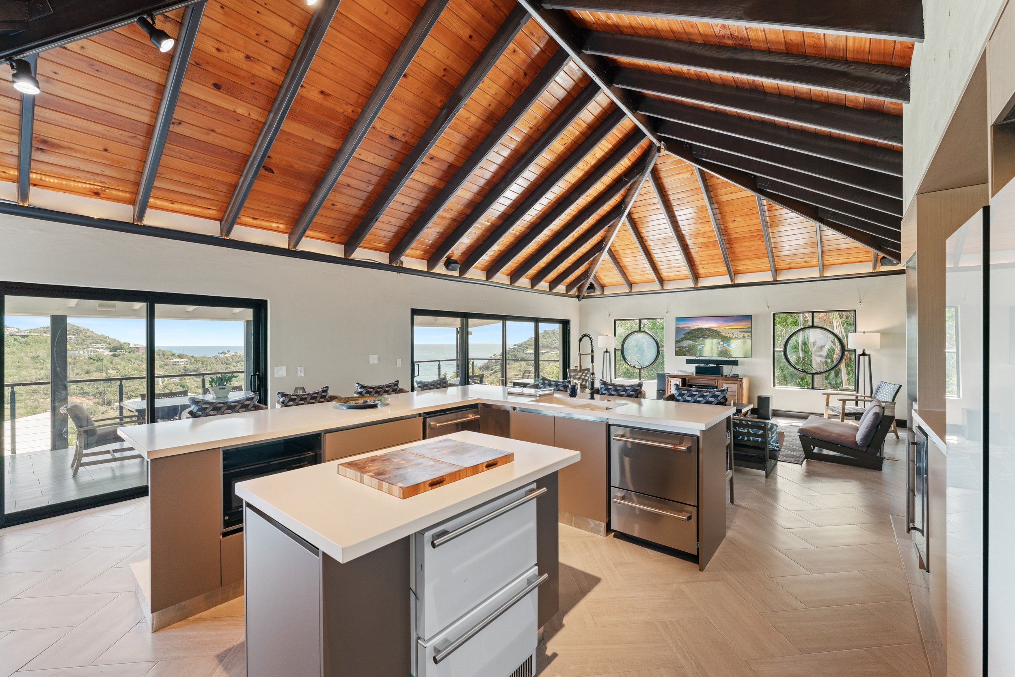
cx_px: 508
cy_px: 338
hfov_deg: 101.1
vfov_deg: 78.1
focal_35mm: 15
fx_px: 417
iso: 200
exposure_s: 1/4
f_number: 8
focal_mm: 14.8
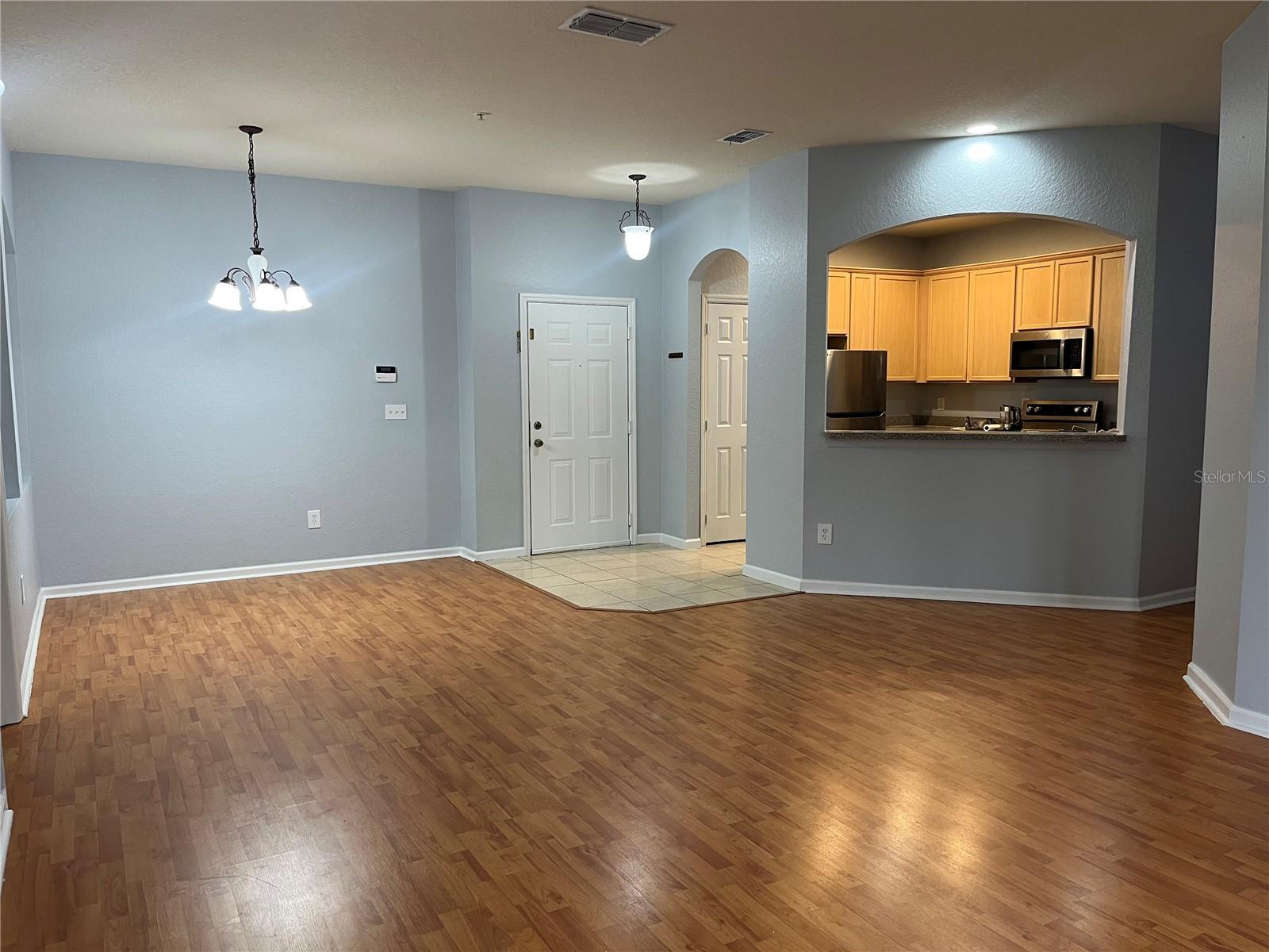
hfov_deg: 67.3
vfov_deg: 53.1
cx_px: 634
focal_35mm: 26
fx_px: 953
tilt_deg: -6.4
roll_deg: +0.6
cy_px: 476
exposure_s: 1/60
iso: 125
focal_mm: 5.1
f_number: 1.6
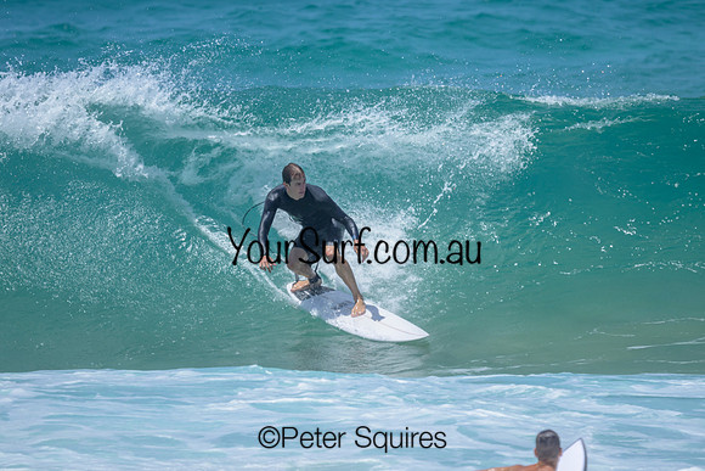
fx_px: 19658
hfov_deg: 2.1
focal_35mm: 1004
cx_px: 342
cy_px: 192
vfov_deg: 1.4
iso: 320
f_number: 6.3
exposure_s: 1/2500
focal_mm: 800
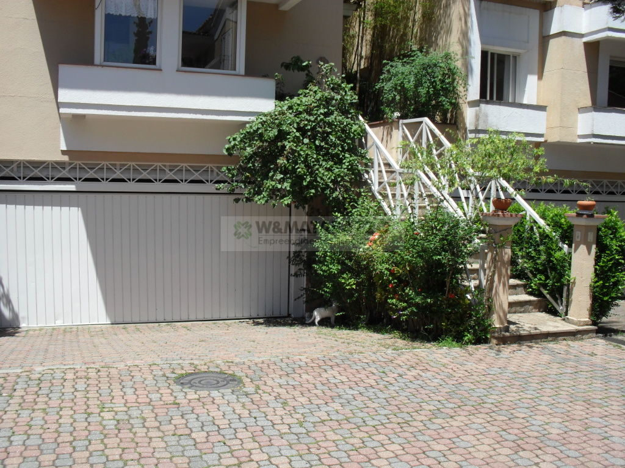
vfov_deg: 40.7
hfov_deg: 52.6
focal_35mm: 35
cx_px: 312
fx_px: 632
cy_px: 234
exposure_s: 1/180
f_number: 8.4
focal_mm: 6.3
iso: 100
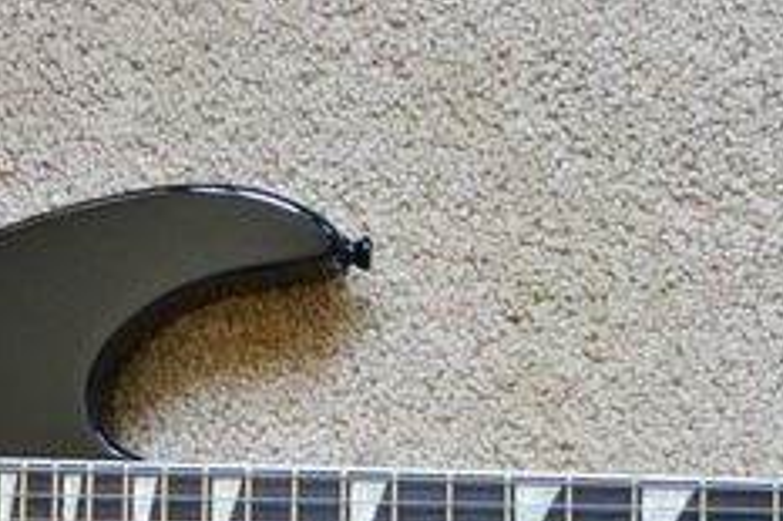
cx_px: 423
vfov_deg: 14.0
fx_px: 2086
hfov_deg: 21.2
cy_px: 551
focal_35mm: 96
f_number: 2.8
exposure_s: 1/30
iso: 220
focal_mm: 18.5
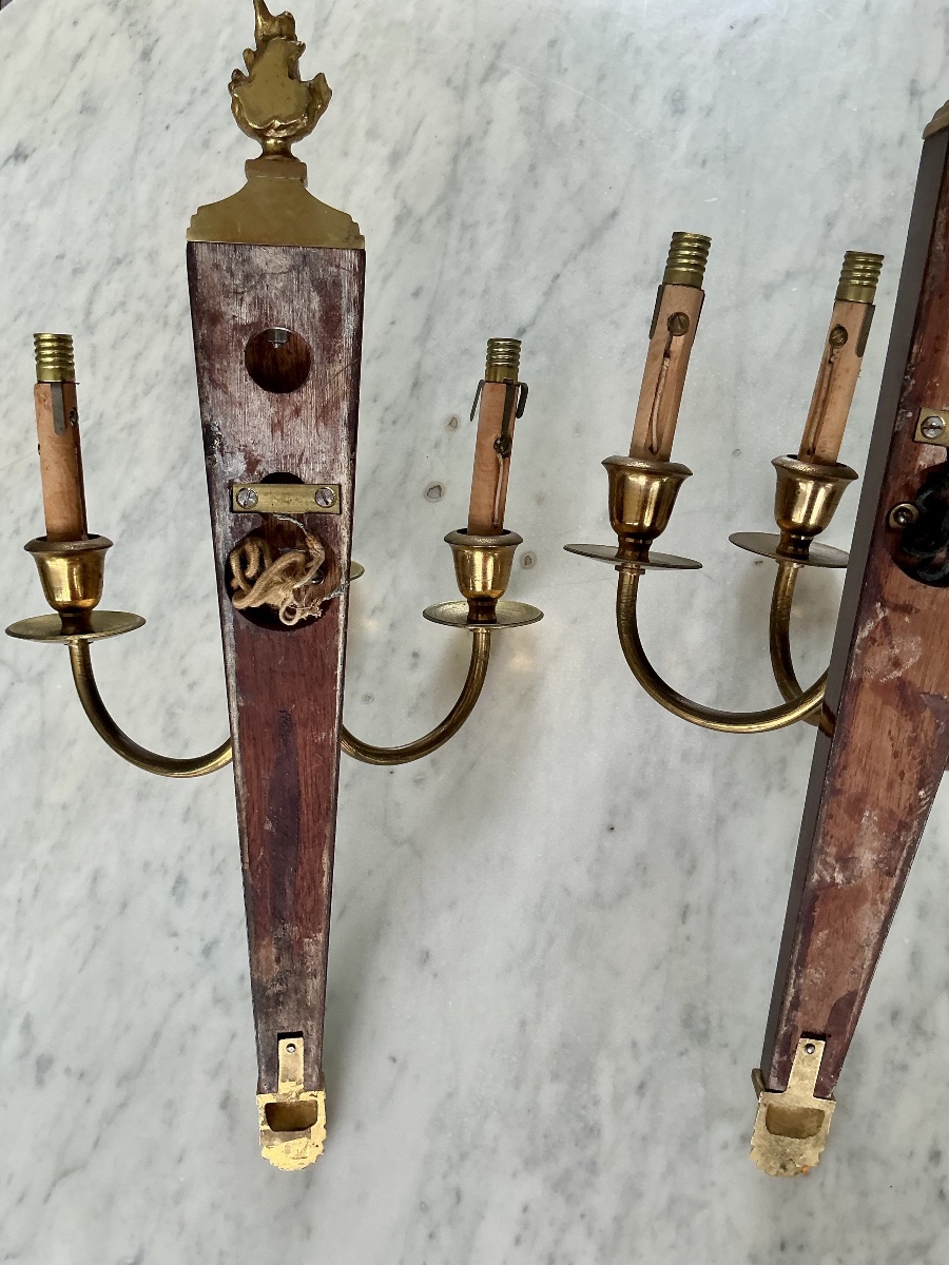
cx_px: 474
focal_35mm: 29
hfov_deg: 48.2
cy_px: 632
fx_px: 1060
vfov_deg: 61.7
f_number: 1.8
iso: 50
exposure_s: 1/120
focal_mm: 3
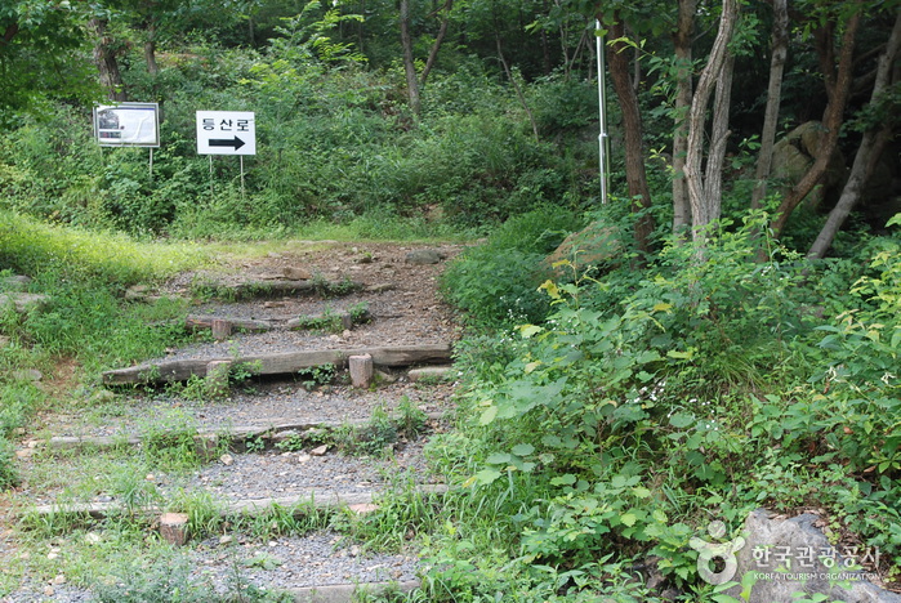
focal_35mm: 39
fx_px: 977
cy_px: 302
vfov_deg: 34.3
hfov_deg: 49.5
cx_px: 450
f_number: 4.5
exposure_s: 1/80
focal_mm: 26
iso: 200
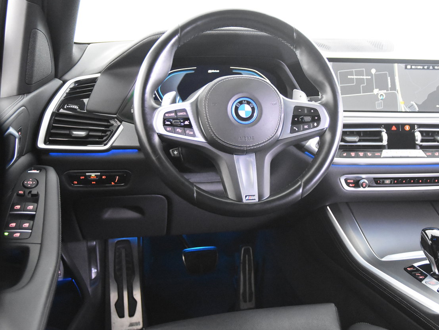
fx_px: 507
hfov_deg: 46.7
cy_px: 165
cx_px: 247
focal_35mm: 40
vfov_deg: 36.0
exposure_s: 1/40
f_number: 3
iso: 9000
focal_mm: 24
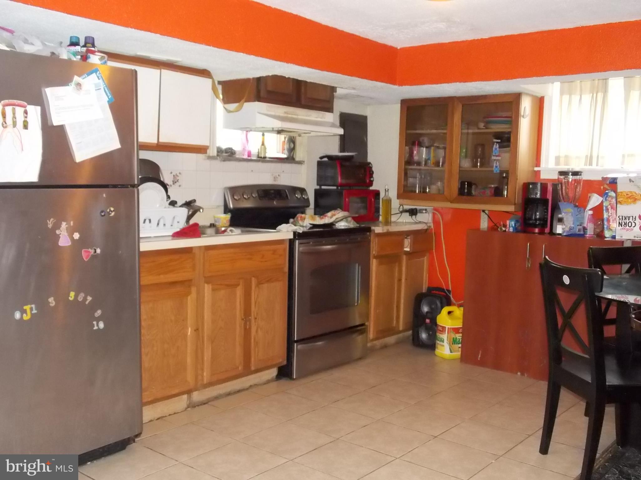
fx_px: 630
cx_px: 320
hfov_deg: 54.0
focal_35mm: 34
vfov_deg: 41.8
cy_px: 240
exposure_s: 1/30
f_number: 3.4
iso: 640
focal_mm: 6.1
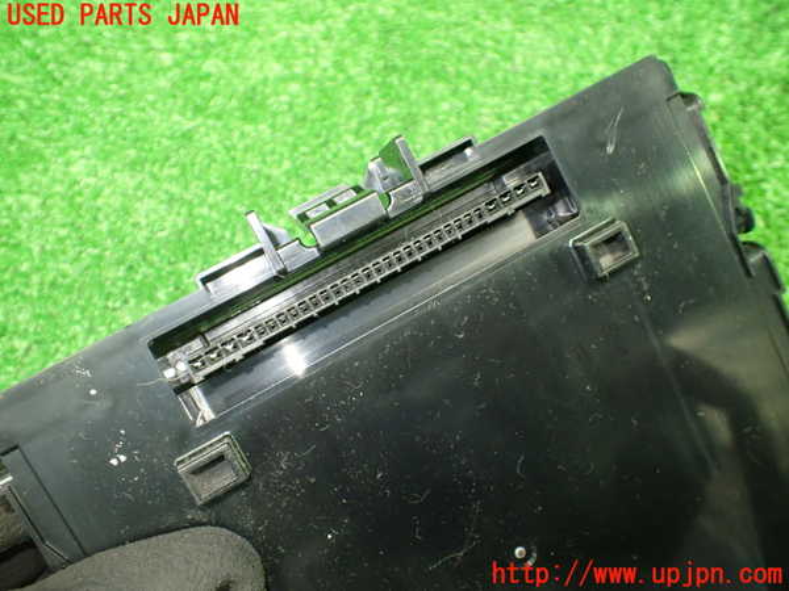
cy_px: 296
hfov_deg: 60.0
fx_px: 684
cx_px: 394
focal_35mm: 30
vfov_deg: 46.8
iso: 800
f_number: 2.3
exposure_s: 1/60
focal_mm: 5.4
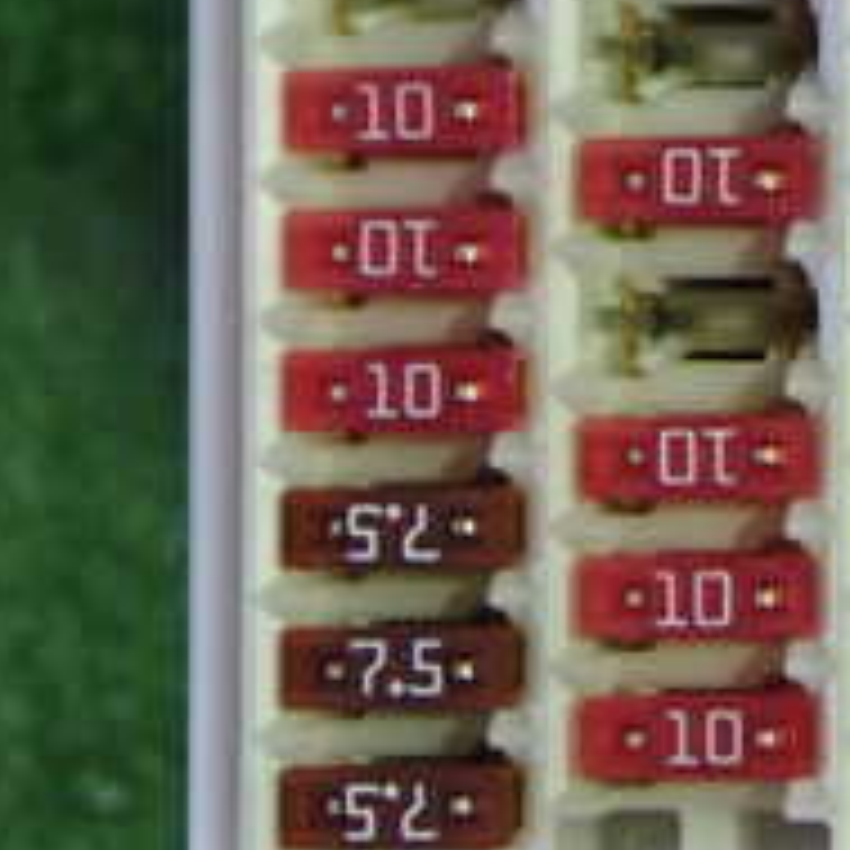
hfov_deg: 14.2
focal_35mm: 115
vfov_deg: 15.1
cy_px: 364
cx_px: 1250
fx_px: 3195
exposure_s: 1/40
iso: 640
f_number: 2.8
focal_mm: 7.31
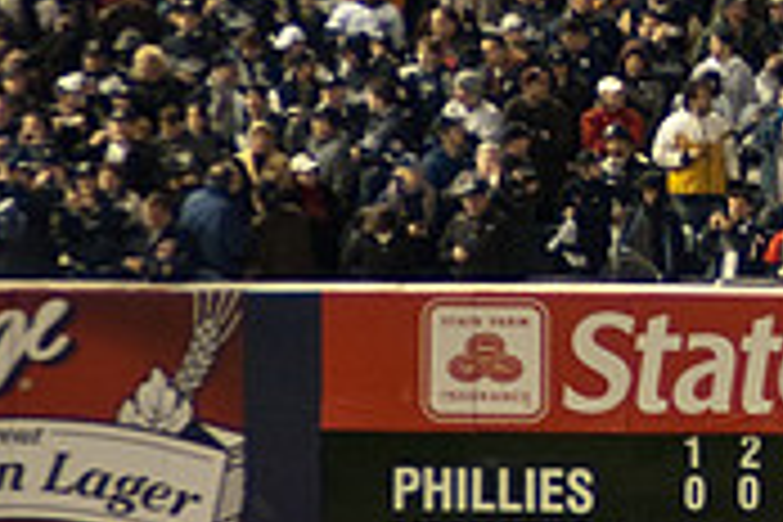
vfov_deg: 1.5
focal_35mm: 899
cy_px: -32
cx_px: 1210
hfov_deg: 2.3
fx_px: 19552
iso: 640
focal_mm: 180
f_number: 4.8
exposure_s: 1/125
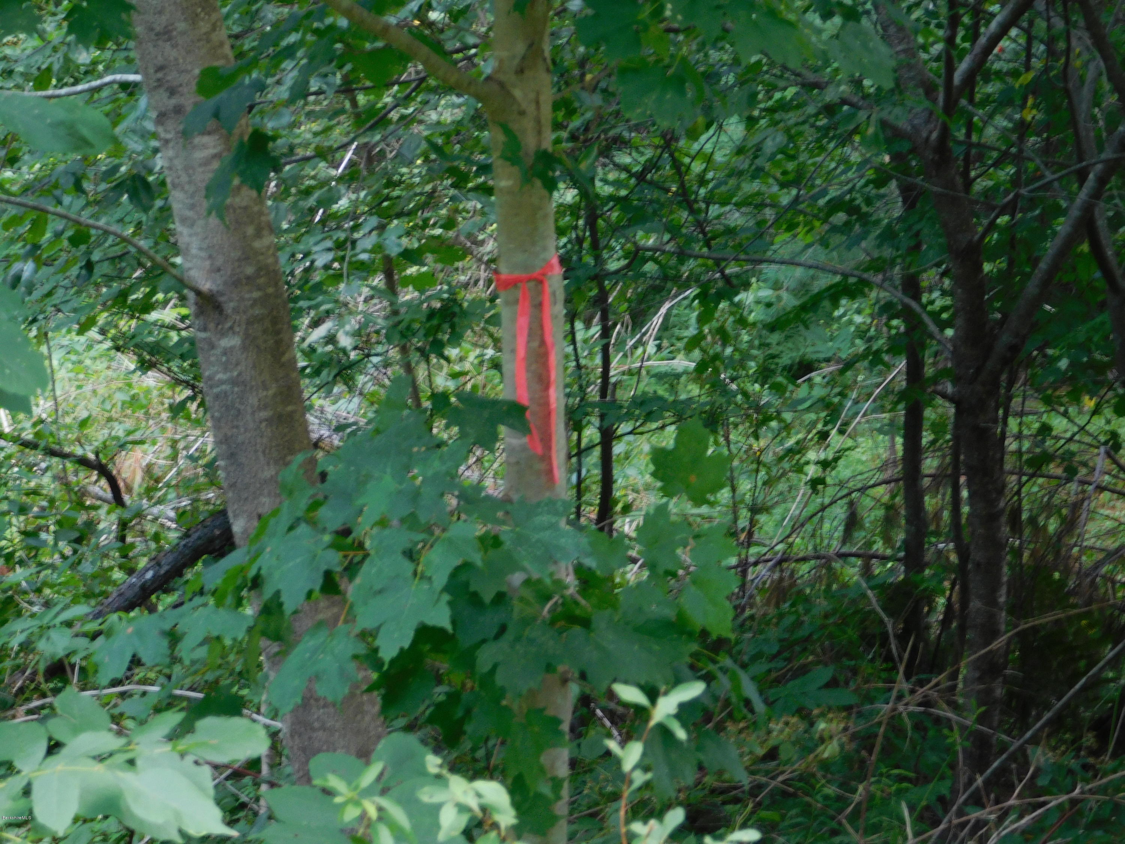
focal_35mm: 170
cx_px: 562
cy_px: 422
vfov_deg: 8.7
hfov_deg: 11.6
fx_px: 5525
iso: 180
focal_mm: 30.1
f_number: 5.3
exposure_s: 1/30
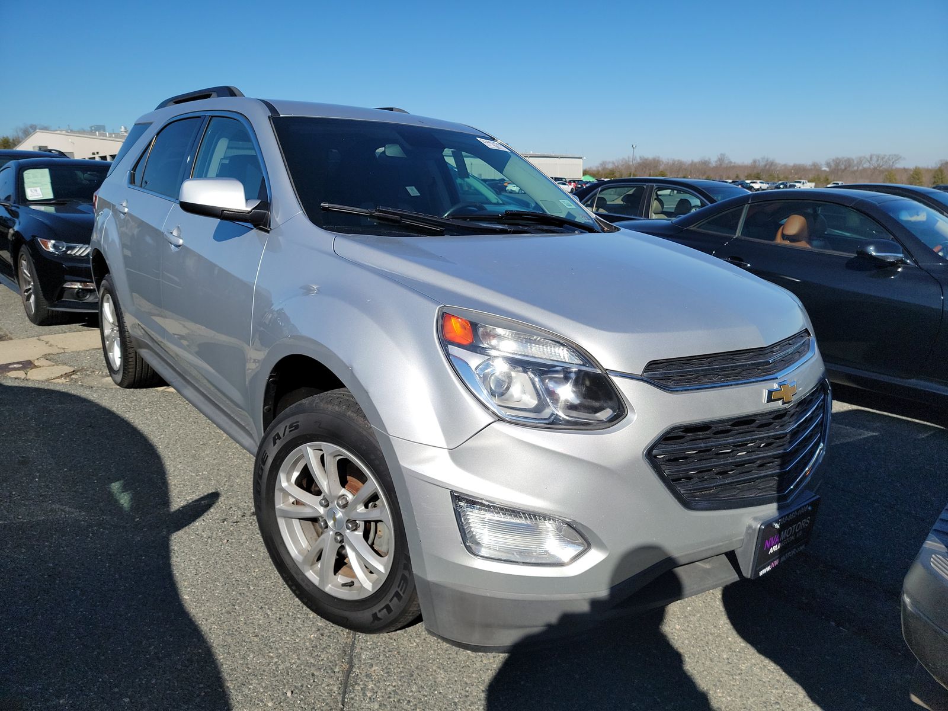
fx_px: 657
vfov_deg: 56.8
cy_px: 356
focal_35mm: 24
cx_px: 474
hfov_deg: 71.6
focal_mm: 6.7
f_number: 1.8
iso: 50
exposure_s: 1/1255
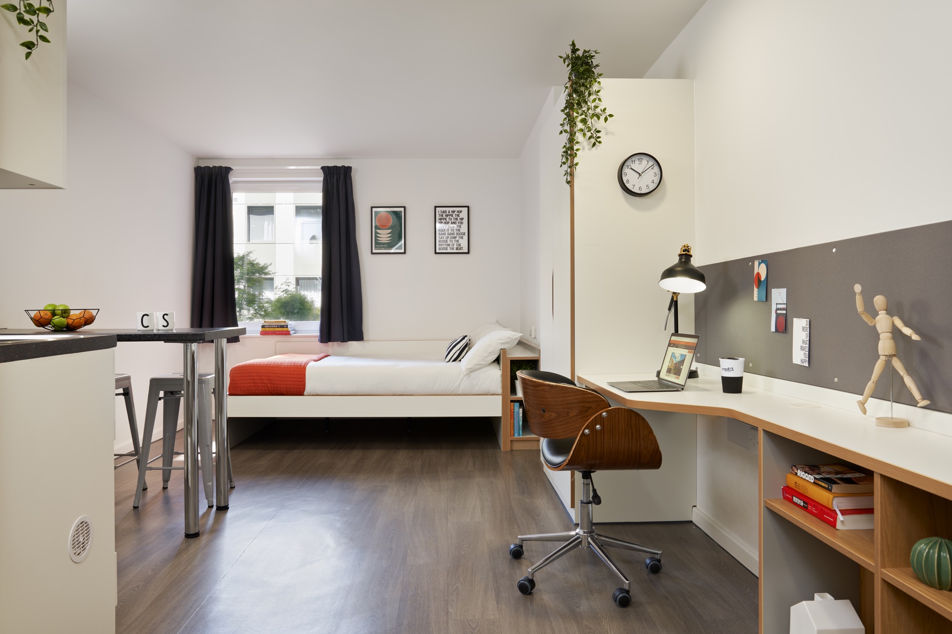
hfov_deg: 73.8
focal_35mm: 24
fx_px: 634
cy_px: 317
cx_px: 476
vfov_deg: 53.1
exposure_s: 1/4
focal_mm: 24
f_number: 10
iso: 50
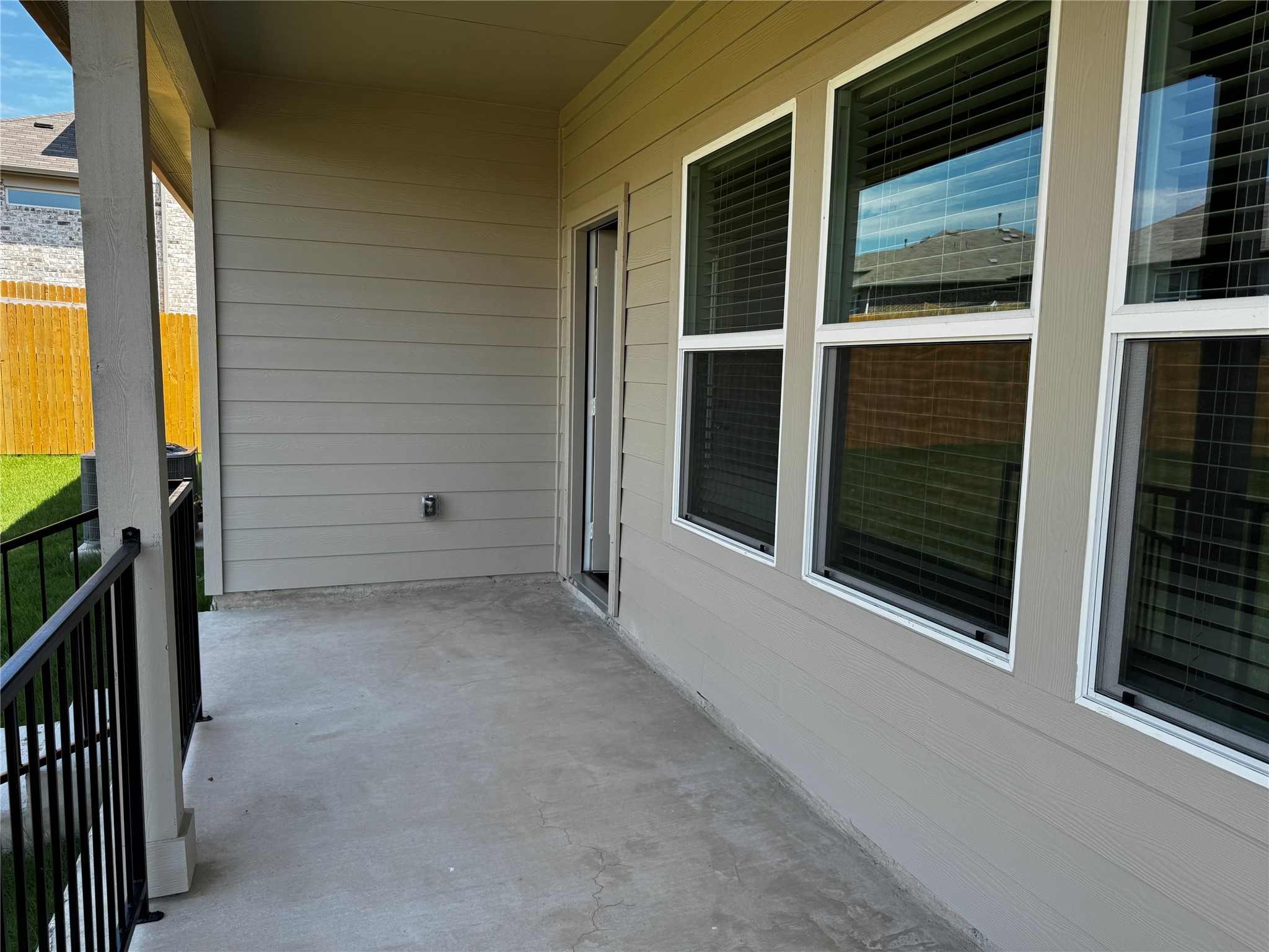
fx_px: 880
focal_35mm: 24
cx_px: 634
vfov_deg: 56.8
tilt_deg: -7.4
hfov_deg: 71.6
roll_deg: -1.5
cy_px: 476
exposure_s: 1/1076
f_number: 1.78
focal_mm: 6.76
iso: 80
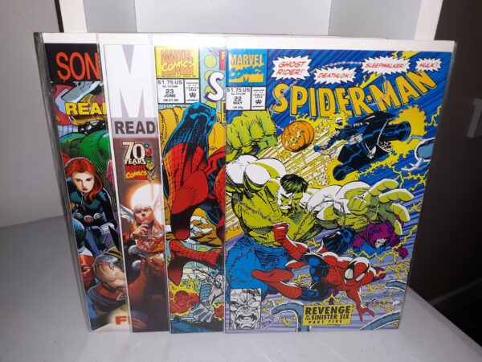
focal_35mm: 28
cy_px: 181
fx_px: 390
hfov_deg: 63.4
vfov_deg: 49.7
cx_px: 241
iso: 80
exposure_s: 1/120
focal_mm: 3.7
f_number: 1.7
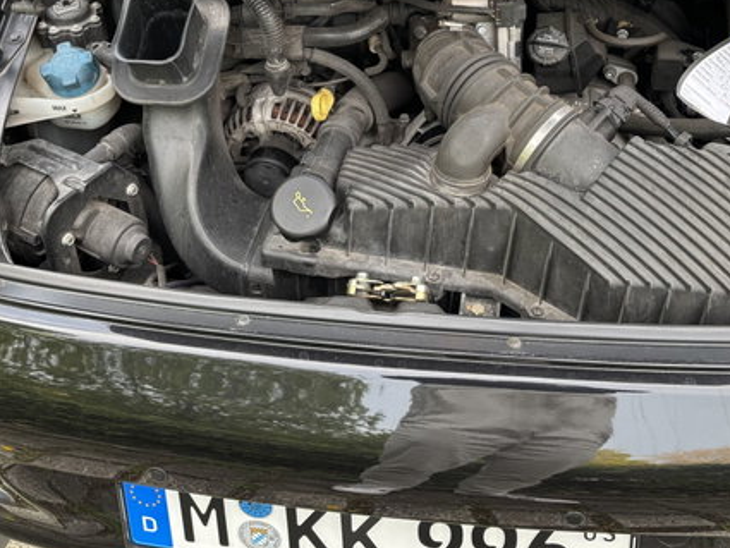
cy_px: 86
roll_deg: +3.9
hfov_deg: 40.2
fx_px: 991
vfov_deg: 29.9
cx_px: 438
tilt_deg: -34.7
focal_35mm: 47
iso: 125
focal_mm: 5.96
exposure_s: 1/95
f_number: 1.6
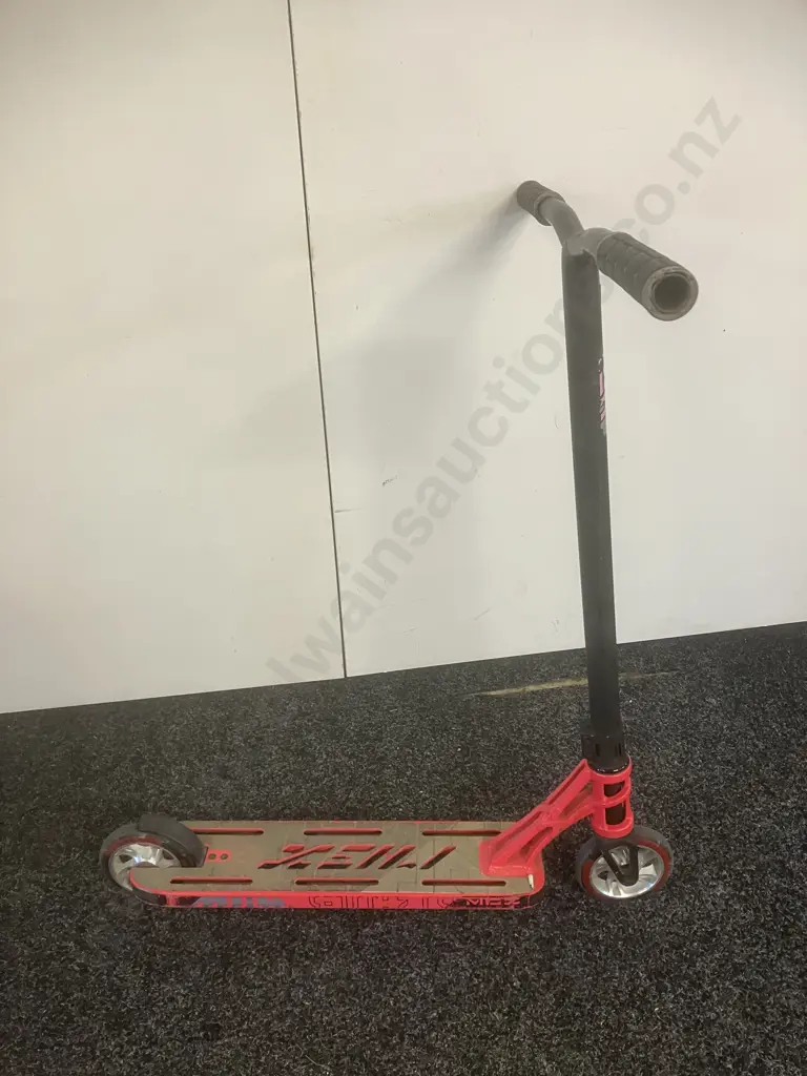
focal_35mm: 28
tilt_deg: -35.6
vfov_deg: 63.4
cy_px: 538
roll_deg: +2.2
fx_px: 870
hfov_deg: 49.7
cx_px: 404
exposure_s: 1/50
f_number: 1.8
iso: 125
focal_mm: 3.99
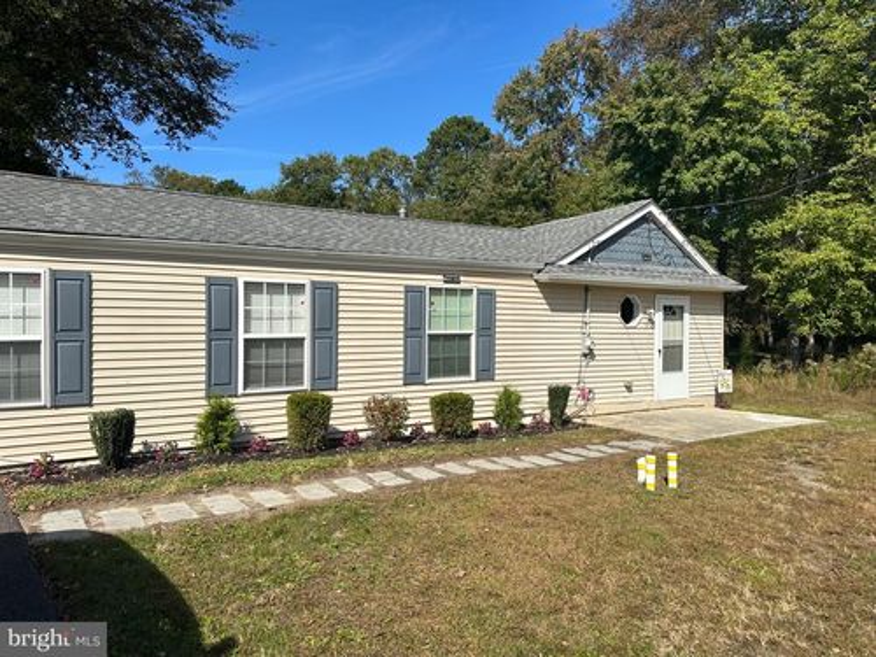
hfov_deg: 71.6
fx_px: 607
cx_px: 438
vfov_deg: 56.8
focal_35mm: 24
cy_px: 328
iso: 80
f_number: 1.78
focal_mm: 6.86
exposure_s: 1/1779
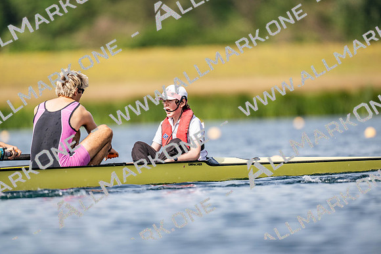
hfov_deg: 3.4
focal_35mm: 600
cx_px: 190
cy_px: 127
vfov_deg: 2.3
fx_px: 6351
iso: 160
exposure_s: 1/2500
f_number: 4
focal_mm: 600
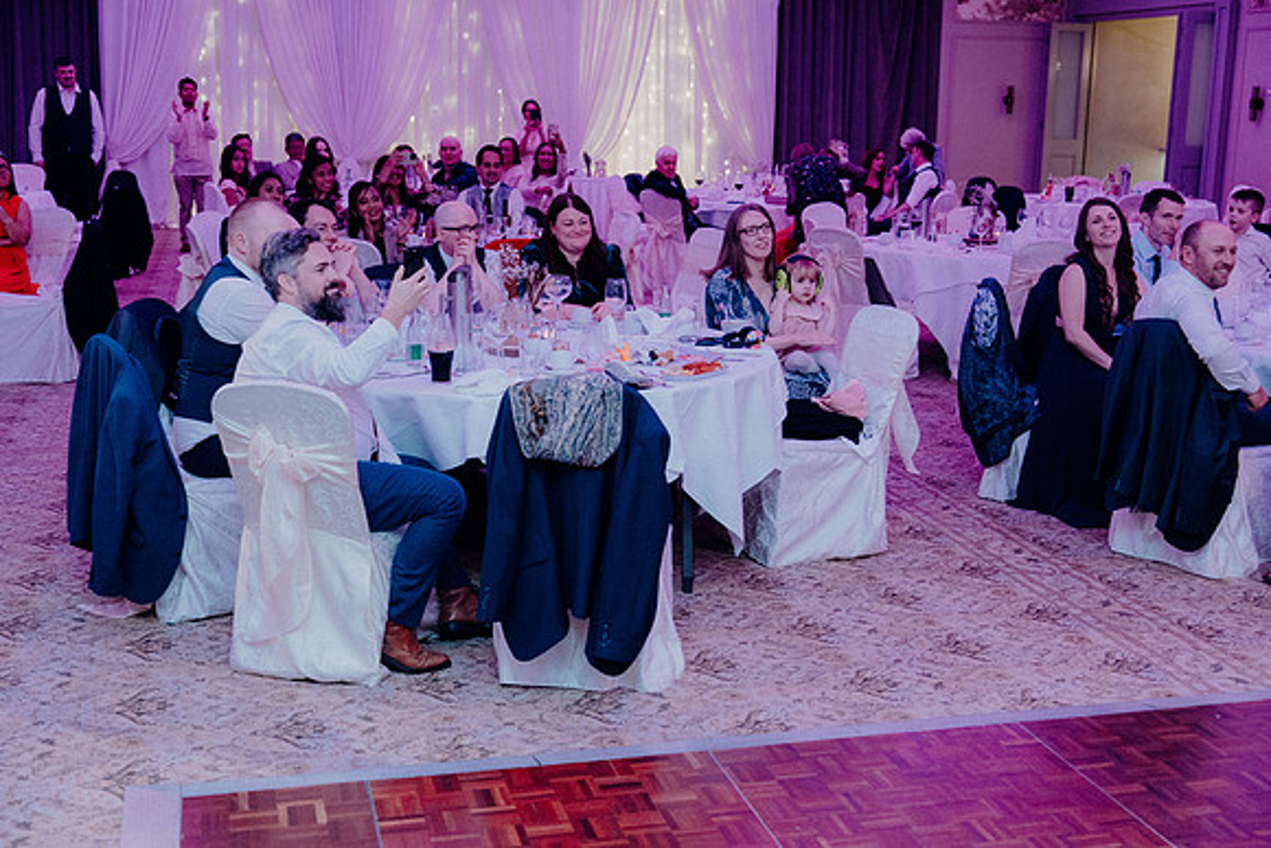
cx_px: 636
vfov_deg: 29.3
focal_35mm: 46
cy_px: 424
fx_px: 1624
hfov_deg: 42.7
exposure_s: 1/160
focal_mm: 46
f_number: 3.5
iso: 3200
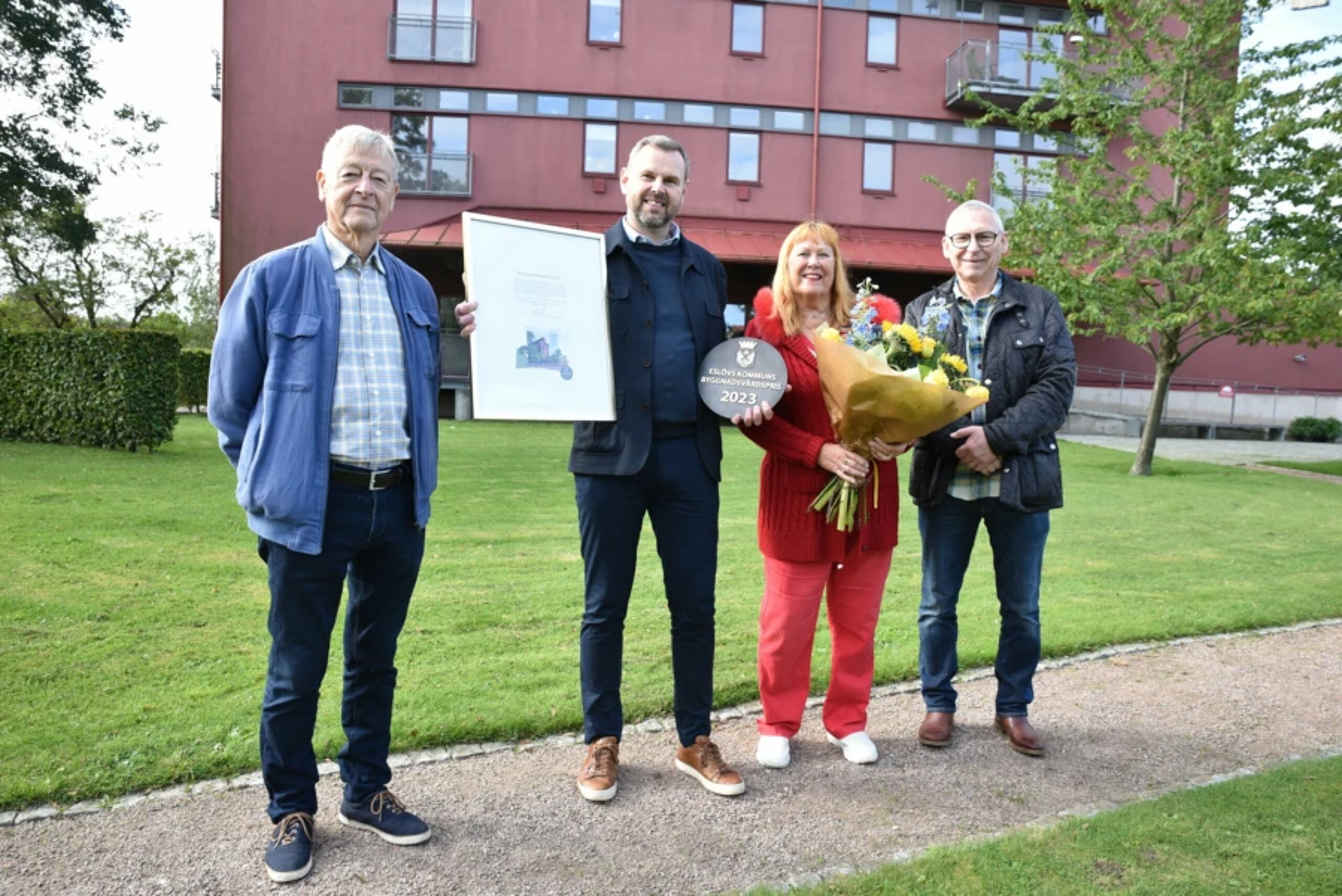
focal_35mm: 24
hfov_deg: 73.7
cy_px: 448
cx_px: 671
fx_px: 895
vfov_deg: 53.2
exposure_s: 1/200
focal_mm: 24
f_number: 7.1
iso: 400
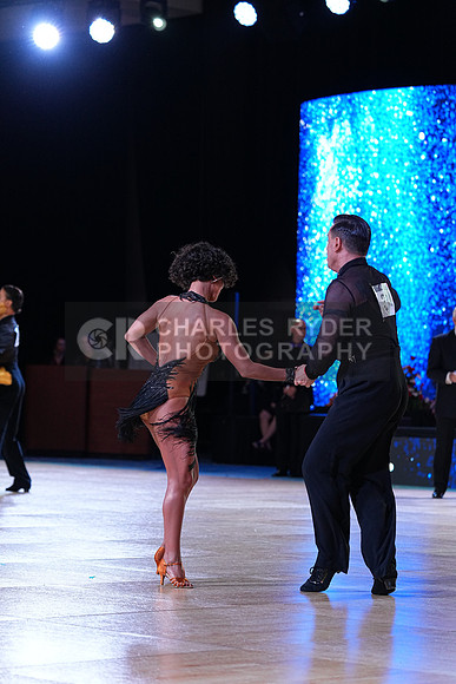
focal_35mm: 123
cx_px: 228
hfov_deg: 11.2
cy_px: 342
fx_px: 2335
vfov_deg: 16.6
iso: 1600
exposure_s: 1/500
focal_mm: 123
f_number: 4
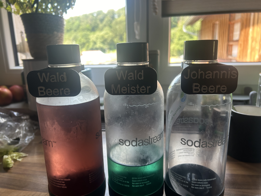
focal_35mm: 26
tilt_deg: -13.2
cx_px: 130
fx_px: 196
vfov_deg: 53.1
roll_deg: +1.4
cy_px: 98
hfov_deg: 67.3
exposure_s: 1/121
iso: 64
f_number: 1.5
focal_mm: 5.7
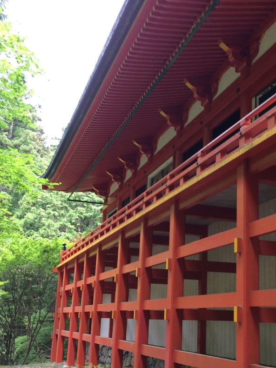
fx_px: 468
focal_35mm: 44
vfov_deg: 42.8
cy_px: 213
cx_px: 189
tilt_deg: +10.6
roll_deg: -0.2
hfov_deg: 32.5
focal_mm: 4.15
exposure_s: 1/120
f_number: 2.2
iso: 64
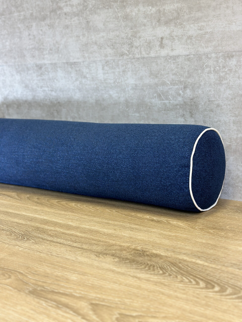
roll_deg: +2.6
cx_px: 121
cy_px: 161
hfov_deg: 30.3
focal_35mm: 48
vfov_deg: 39.7
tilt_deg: -11.5
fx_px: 447
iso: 100
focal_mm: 6.86
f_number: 1.78
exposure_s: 1/120
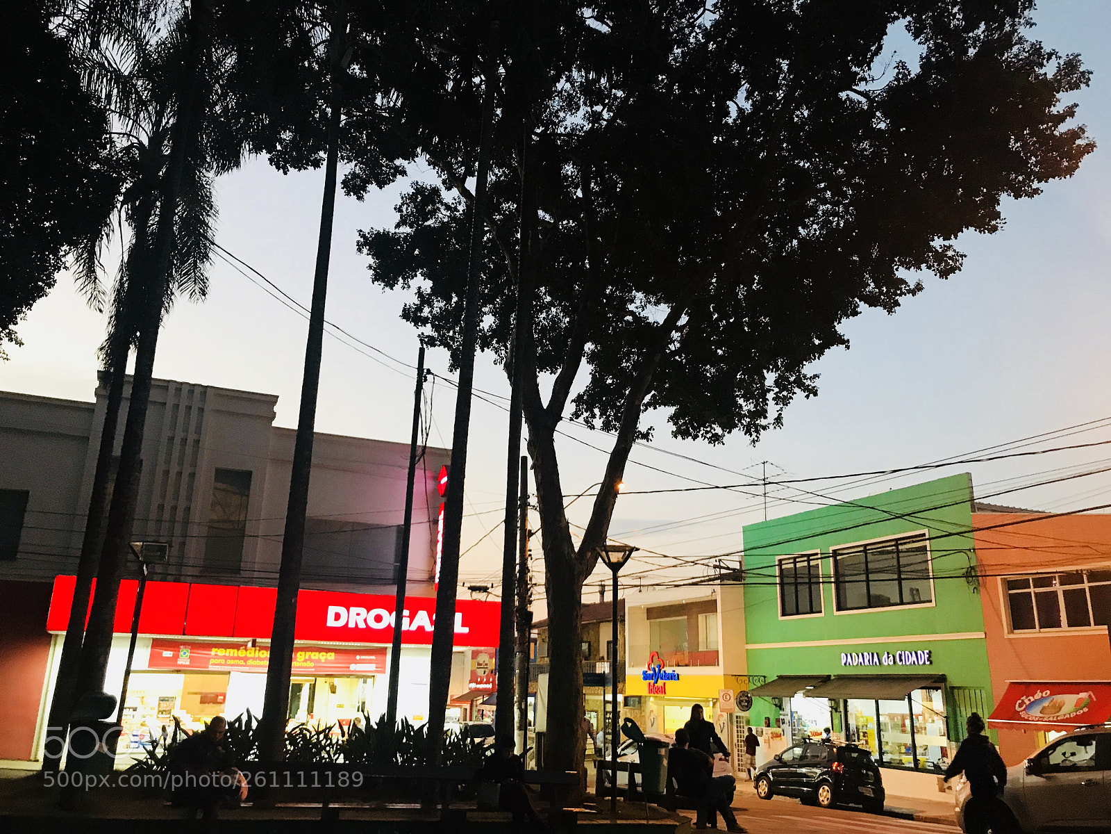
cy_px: 417
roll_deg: -1.9
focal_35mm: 28
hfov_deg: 63.4
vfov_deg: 49.7
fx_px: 899
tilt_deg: +17.3
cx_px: 556
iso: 80
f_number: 1.8
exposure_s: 1/15
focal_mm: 3.99
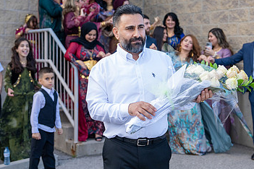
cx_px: 144
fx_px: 501
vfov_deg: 19.2
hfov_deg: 28.4
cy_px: 78
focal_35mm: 71
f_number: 2.8
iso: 800
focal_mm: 43
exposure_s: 1/2000
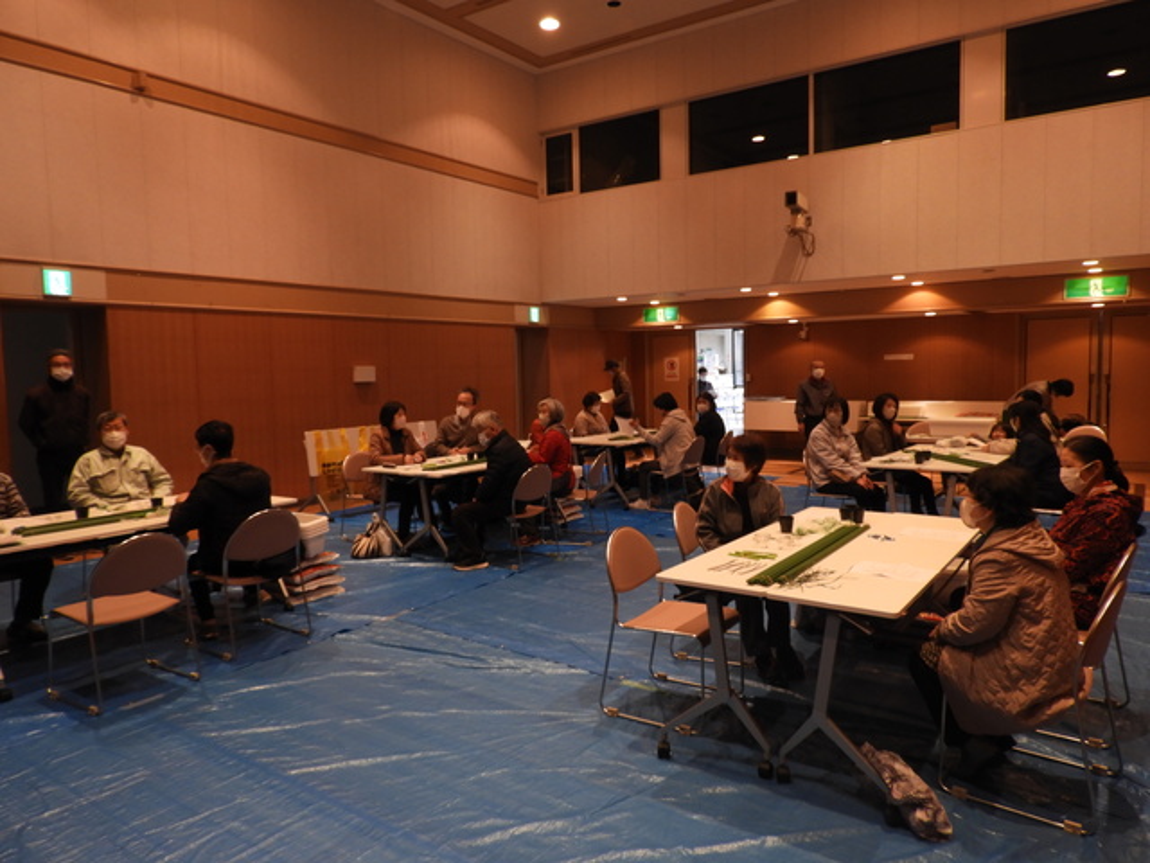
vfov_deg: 56.8
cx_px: 575
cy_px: 432
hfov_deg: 71.6
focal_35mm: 24
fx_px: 797
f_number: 3.3
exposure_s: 1/30
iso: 160
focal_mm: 4.3
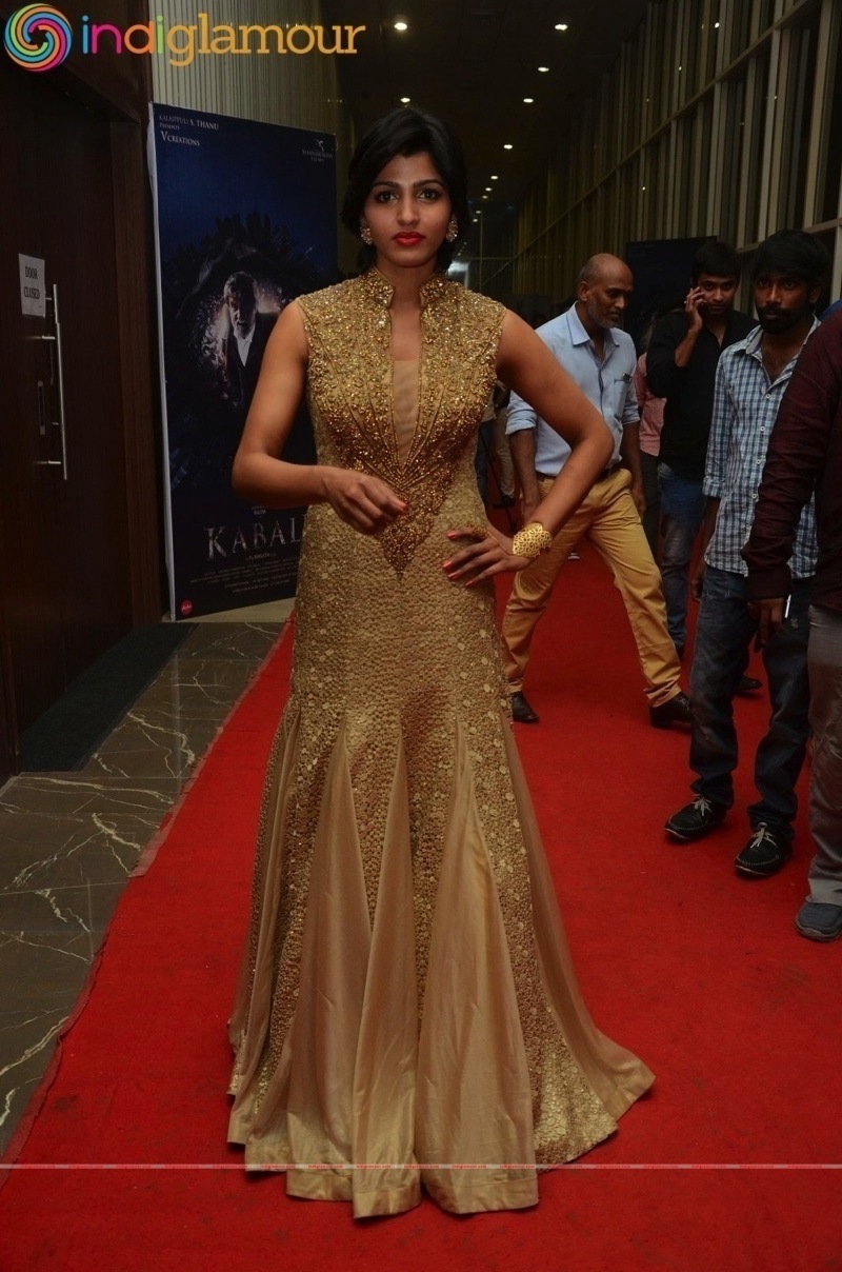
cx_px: 421
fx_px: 1322
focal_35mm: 38
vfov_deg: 51.4
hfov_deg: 35.3
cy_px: 636
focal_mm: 25
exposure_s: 1/100
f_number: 4.5
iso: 1000
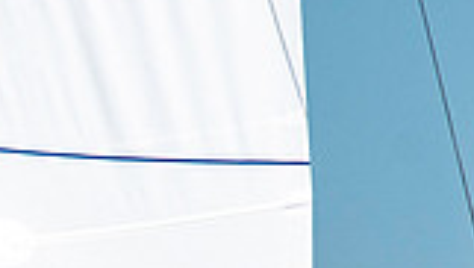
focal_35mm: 1695
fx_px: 21329
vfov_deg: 0.7
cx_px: -109
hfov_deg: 1.3
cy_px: 526
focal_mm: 300
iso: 500
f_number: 5.6
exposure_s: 1/6400
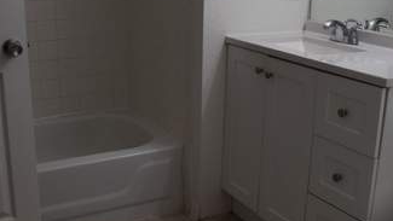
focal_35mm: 51
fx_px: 532
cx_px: 173
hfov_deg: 40.5
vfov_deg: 23.5
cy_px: 136
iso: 400
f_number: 6.3
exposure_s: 1/125
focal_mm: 22
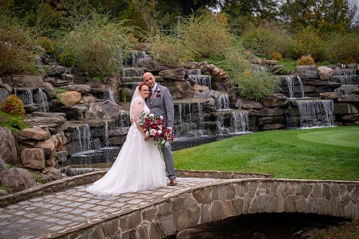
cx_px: 180
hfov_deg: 27.0
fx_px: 747
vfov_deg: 18.2
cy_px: 120
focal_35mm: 75
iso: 80
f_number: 2.8
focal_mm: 75
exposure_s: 1/125
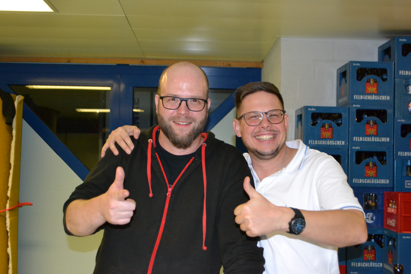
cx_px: 206
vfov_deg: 25.7
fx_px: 599
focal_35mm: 52
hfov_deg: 37.9
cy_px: 137
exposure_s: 1/60
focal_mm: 35
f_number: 5
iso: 3200
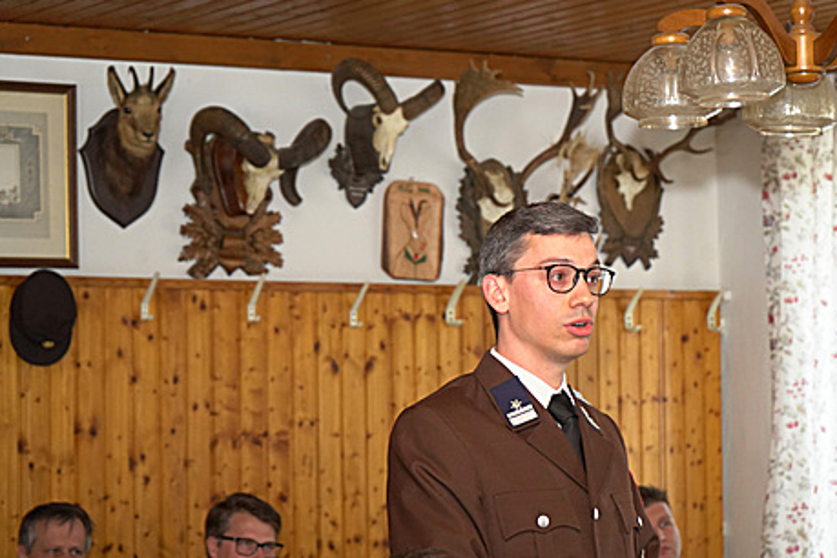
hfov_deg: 21.6
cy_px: 364
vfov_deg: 14.5
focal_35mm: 94
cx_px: 549
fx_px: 2185
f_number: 5.6
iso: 4000
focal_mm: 70
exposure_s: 1/250
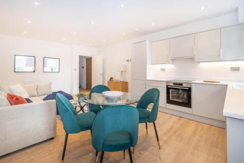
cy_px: 82
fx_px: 102
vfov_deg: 77.3
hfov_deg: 100.4
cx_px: 122
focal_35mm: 15
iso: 400
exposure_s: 1/40
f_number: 5.6
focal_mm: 10
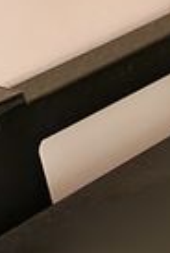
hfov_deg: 7.1
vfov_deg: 11.0
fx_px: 1226
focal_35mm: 174
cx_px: 499
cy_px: 462
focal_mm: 6.4
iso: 1000
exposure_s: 1/13
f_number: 1.8
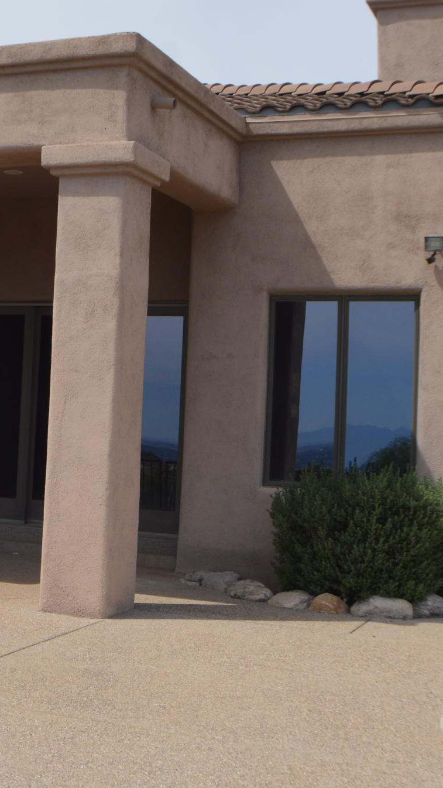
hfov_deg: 15.3
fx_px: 1608
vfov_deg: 27.4
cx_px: -23
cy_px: 304
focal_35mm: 77
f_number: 9
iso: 100
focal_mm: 22
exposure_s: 1/320
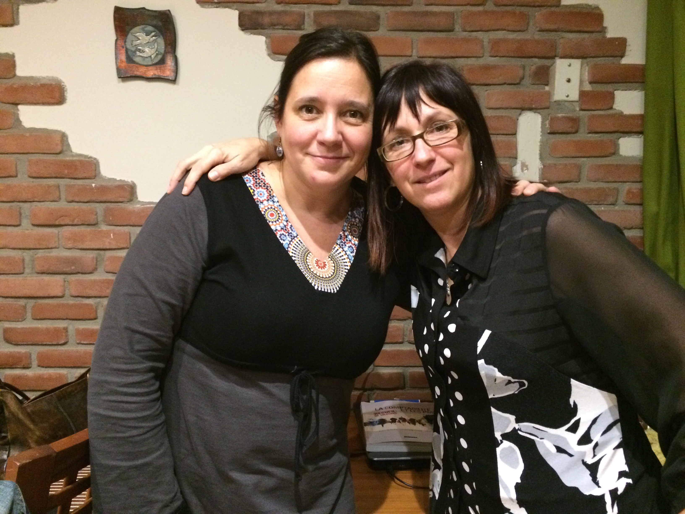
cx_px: 342
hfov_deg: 61.7
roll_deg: -0.9
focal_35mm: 29
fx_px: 574
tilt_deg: -8.6
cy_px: 257
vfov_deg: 48.2
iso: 400
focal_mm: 4.15
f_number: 2.2
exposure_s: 1/15
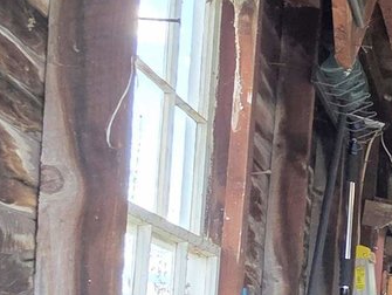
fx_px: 703
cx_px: 833
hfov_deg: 17.7
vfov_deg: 21.4
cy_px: 383
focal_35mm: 62
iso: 50
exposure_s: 1/79.1
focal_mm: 2.2
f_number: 2.2
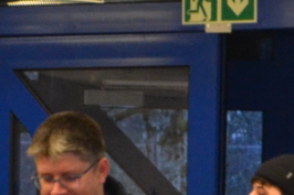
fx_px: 3296
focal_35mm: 404
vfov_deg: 3.4
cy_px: 409
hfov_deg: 5.1
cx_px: 6
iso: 1000
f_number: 5
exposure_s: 1/60
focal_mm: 35
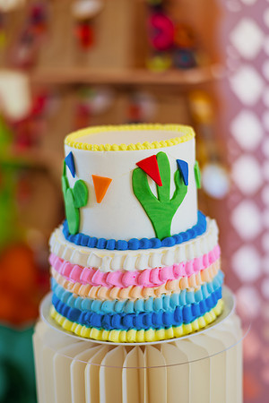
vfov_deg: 34.5
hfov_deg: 23.4
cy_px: 202
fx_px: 650
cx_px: 134
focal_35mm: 58
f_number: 1.4
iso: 100
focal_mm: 58
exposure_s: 1/320
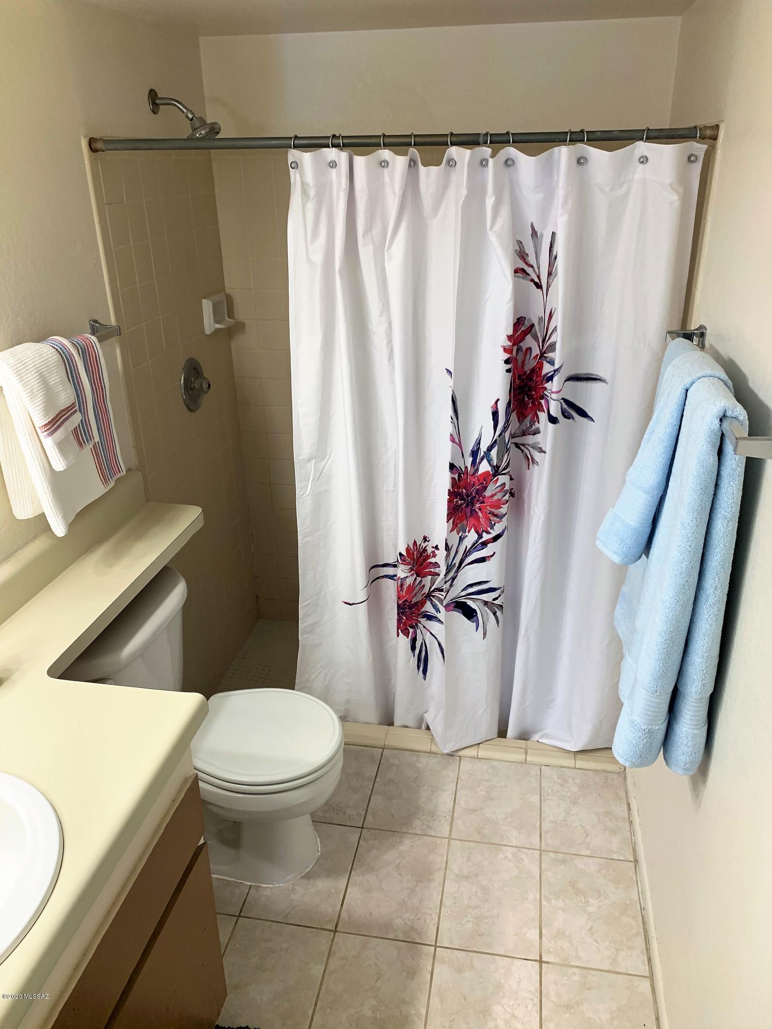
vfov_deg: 67.3
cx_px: 386
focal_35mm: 26
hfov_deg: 53.1
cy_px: 514
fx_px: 773
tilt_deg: -23.1
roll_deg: +1.2
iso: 100
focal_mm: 4.25
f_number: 1.8
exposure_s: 1/91
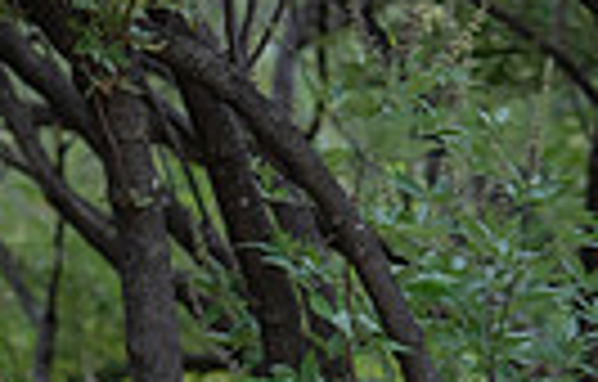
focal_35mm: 404
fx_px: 6626
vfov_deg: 3.3
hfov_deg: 5.1
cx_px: -440
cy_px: 754
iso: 160
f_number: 3.5
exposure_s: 1/320
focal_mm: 83
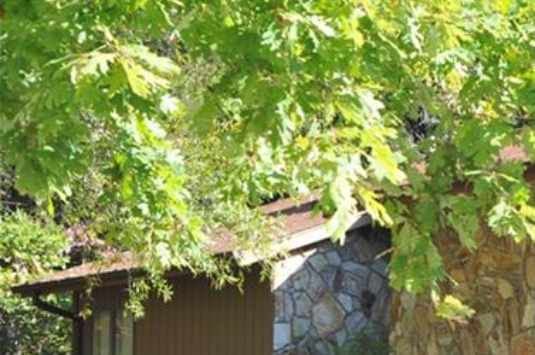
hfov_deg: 11.7
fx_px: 2537
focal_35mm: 171
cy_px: 329
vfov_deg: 8.0
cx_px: 725
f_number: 5.6
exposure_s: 1/125
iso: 200
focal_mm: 42
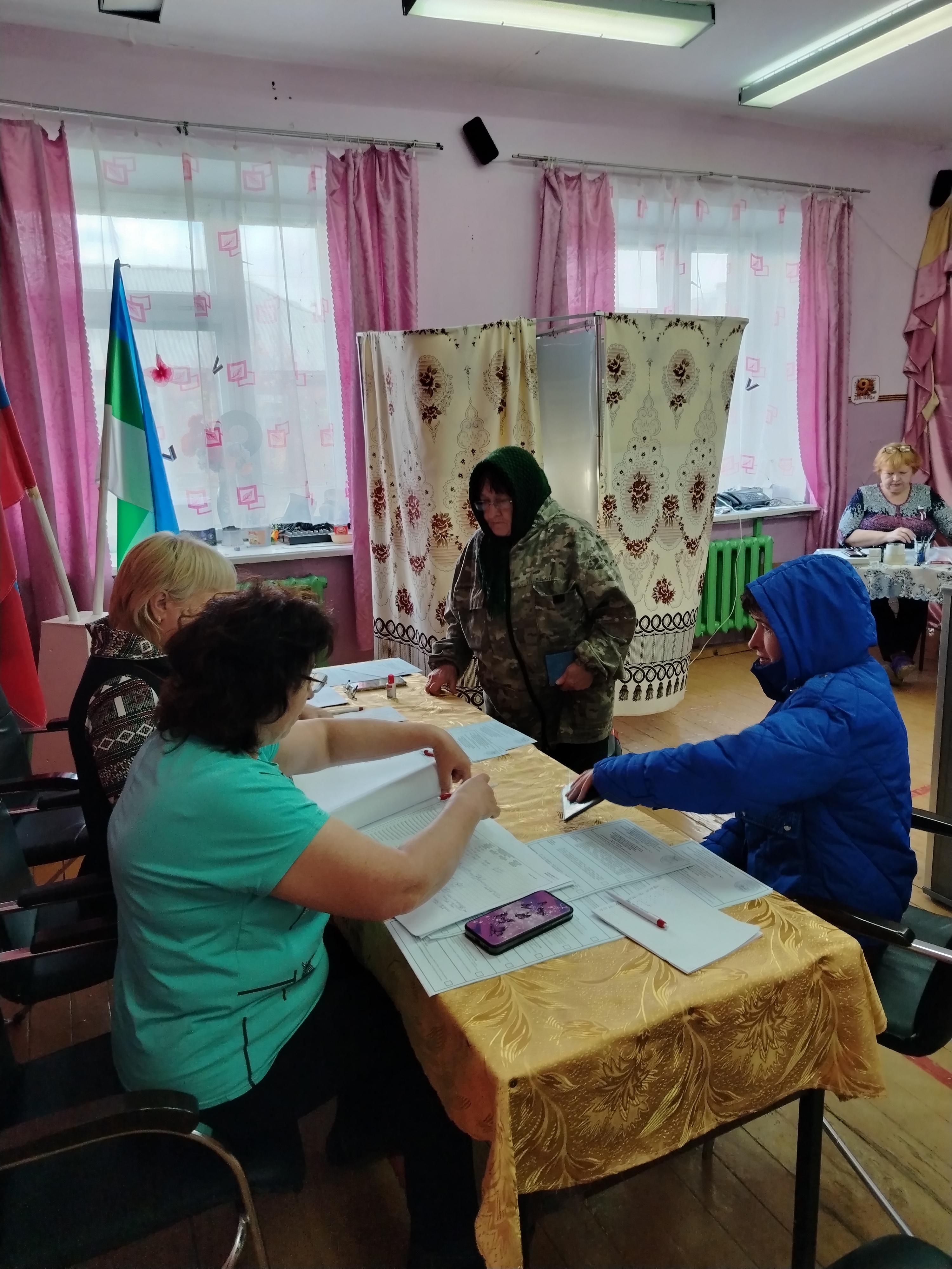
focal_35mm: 24
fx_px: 880
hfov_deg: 56.8
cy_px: 634
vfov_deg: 71.6
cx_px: 476
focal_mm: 5.25
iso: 534
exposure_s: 1/50
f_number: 1.75
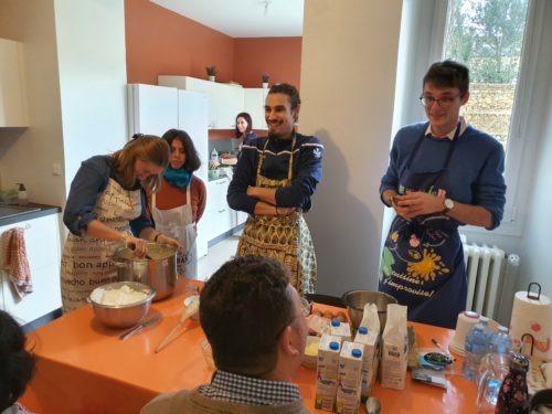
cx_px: 276
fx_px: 415
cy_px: 207
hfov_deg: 67.3
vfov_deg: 53.1
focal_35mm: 26
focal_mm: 4.3
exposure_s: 1/50
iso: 250
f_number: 1.5
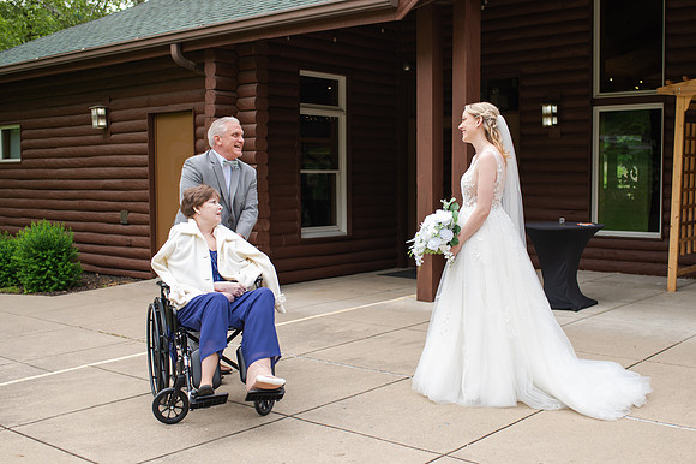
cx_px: 378
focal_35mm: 44
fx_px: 843
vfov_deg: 30.7
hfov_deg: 44.8
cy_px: 243
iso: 100
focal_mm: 35
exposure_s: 1/500
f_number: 3.2
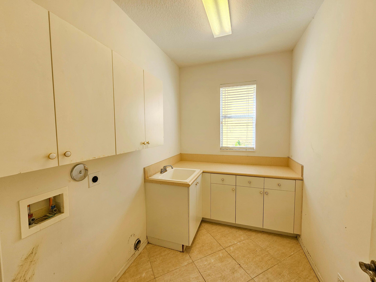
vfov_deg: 89.9
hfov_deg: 106.2
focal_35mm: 13
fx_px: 141
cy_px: 141
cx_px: 188
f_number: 2.2
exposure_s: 1/60
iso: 50
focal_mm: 2.2
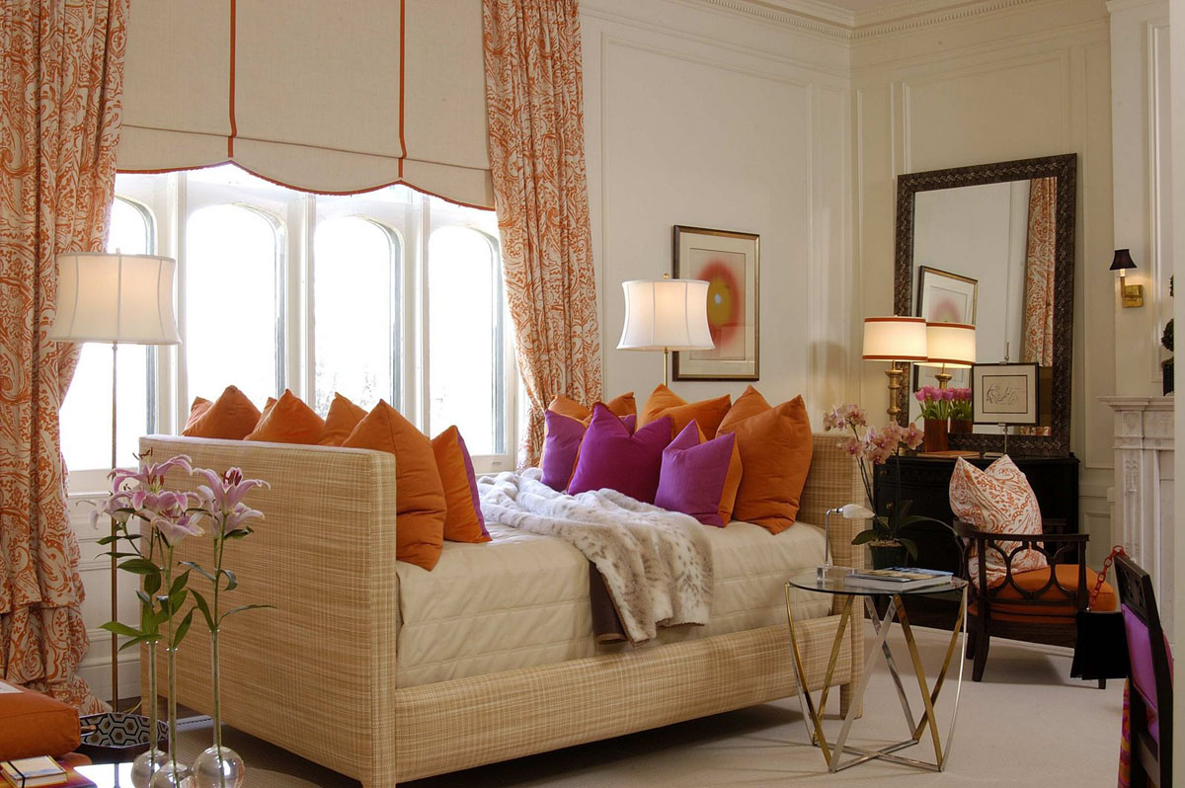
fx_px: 1184
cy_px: 394
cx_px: 592
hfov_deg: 53.2
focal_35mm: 36
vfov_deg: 36.8
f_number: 14
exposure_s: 1/3
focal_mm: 24
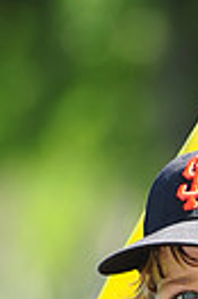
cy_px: 472
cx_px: 193
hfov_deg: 1.6
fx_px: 7312
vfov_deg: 2.3
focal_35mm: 884
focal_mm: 200
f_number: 4.5
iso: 200
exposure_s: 1/500
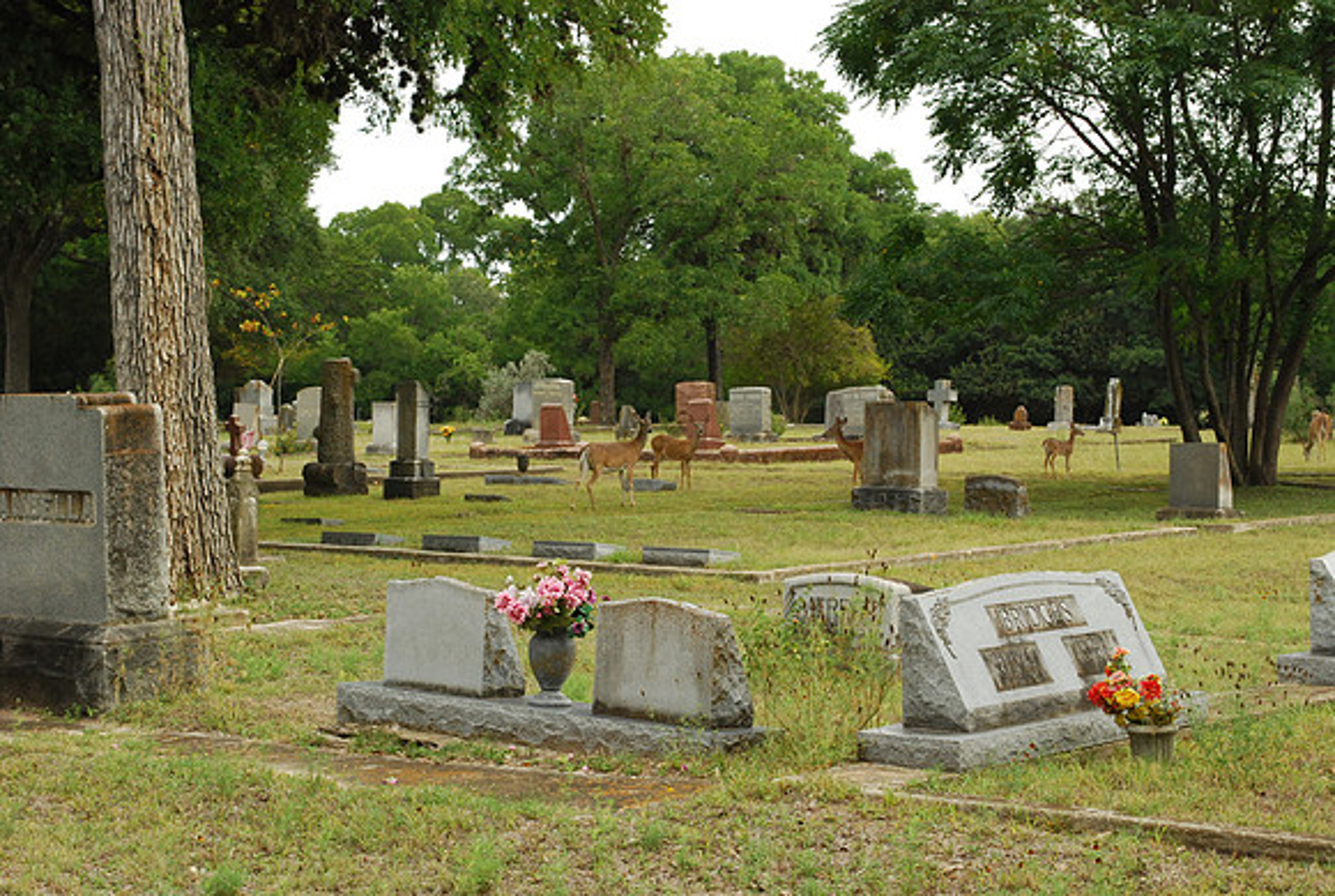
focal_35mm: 69
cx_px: 668
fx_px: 2563
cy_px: 448
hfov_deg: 29.2
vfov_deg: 19.8
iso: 800
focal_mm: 46
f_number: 13
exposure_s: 1/250
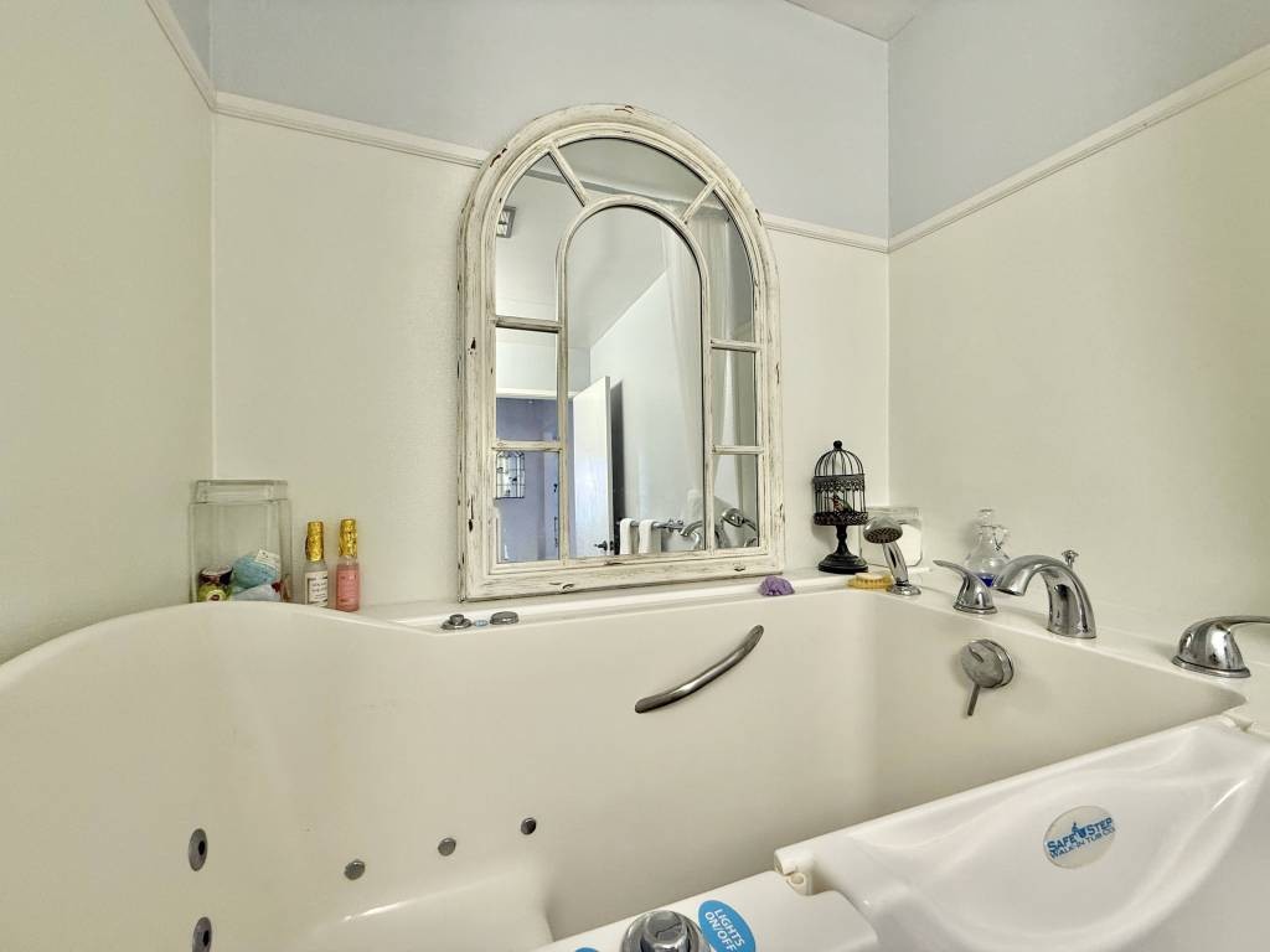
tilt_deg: +0.4
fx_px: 514
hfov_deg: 102.1
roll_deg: +0.1
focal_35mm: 14
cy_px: 476
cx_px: 635
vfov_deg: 85.7
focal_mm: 2.22
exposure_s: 1/60
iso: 160
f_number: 2.2
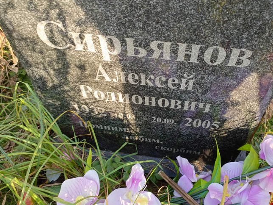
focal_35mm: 31
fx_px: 245
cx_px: 156
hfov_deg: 58.1
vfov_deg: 45.4
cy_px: 95
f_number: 1.69
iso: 113
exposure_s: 1/101
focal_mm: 4.76
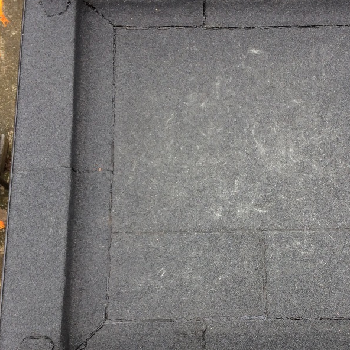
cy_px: 221
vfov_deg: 32.6
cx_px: 240
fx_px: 595
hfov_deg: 32.4
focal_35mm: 52
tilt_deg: -77.9
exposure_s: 1/170
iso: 32
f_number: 2.2
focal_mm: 4.15
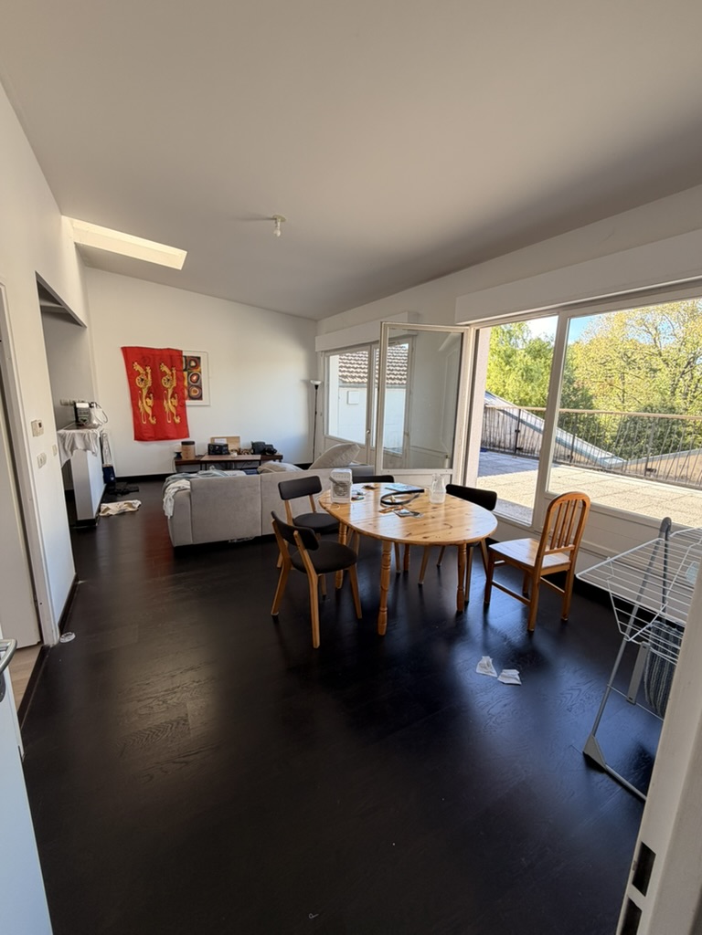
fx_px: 379
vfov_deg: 102.1
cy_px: 468
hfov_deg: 85.7
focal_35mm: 14
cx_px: 351
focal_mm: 2.22
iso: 64
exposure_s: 1/121
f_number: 2.2
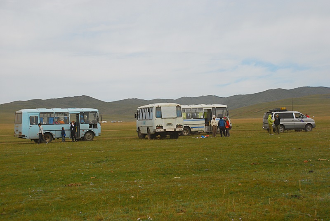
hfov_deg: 33.4
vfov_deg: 22.7
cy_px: 110
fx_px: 551
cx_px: 165
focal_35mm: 60
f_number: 6.3
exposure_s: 1/1600
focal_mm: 40
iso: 400
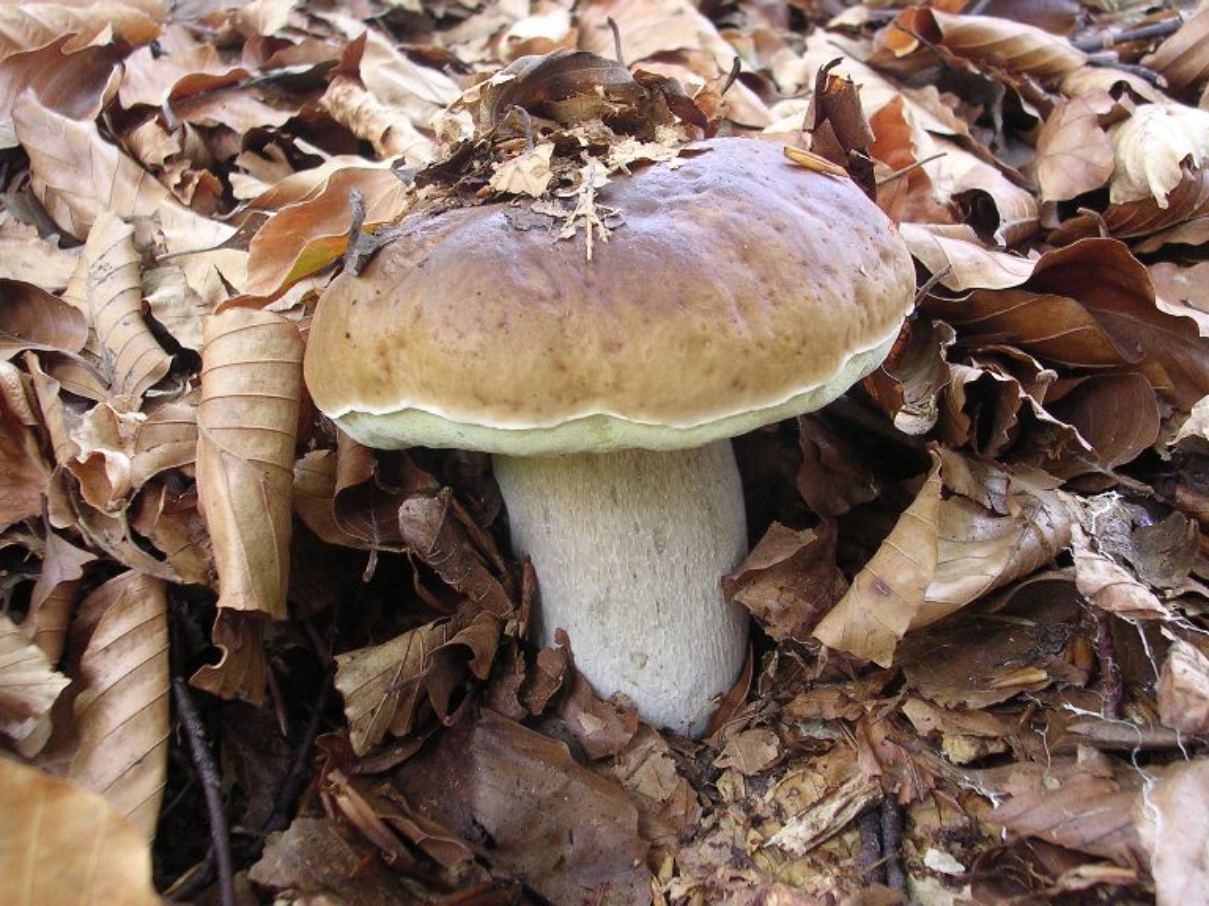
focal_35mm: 49
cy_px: 453
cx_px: 604
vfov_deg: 29.7
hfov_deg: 38.9
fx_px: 1711
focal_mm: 7.5
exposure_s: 1/3.6
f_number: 3.1
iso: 213
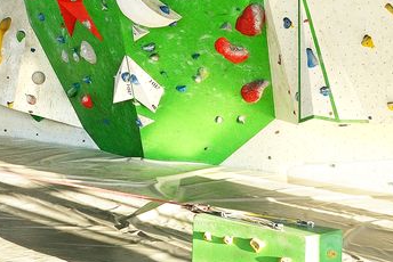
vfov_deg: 14.6
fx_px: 1016
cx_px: -170
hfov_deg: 19.5
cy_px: 35
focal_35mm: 93
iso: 400
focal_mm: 20
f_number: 5.6
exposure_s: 1/80
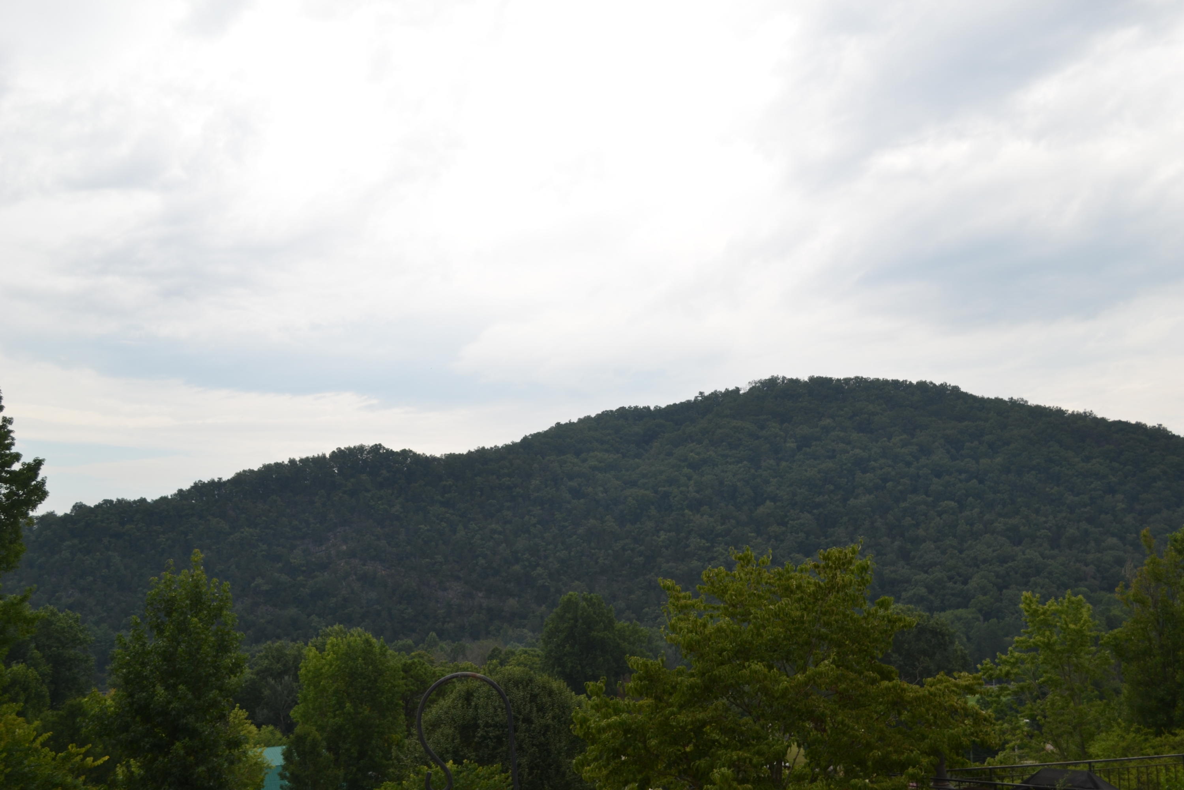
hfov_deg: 53.1
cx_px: 592
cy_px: 395
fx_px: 1184
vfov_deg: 36.9
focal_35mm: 36
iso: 100
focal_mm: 24
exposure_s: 1/200
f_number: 5.6
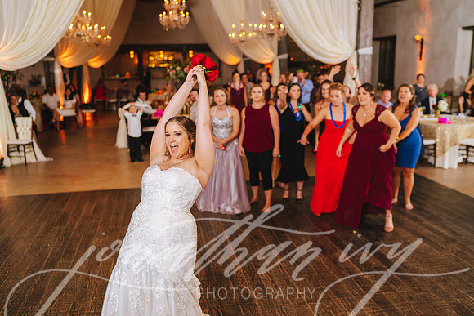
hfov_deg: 54.4
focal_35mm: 35
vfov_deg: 37.9
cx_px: 237
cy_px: 158
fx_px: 461
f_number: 2
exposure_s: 1/200
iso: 800
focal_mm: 35
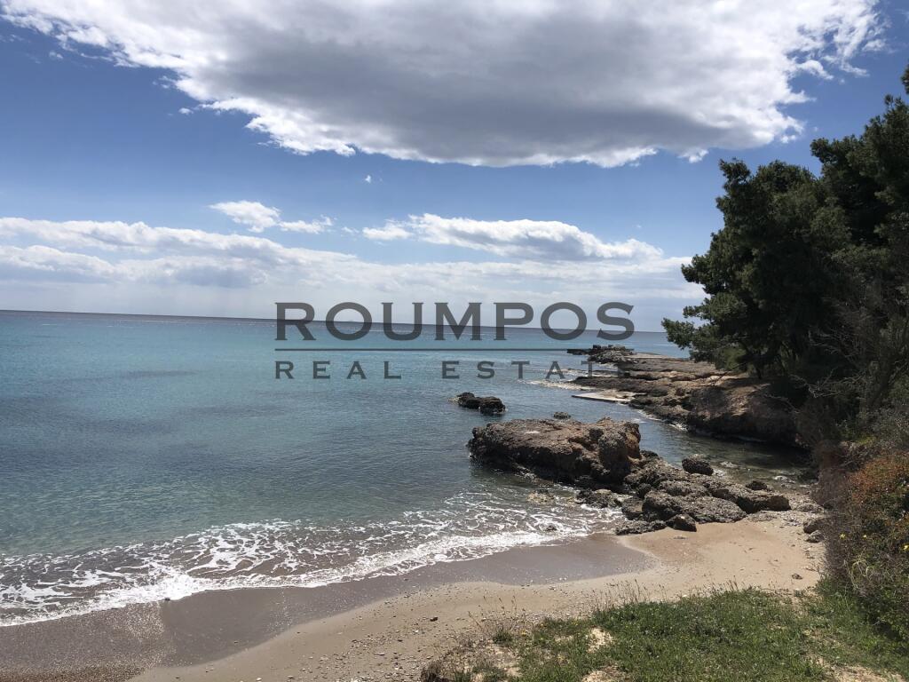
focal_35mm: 28
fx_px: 735
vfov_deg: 49.7
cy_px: 341
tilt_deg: -1.1
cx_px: 454
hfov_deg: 63.4
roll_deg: -1.3
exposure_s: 1/4808
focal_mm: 4
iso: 25
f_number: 1.8
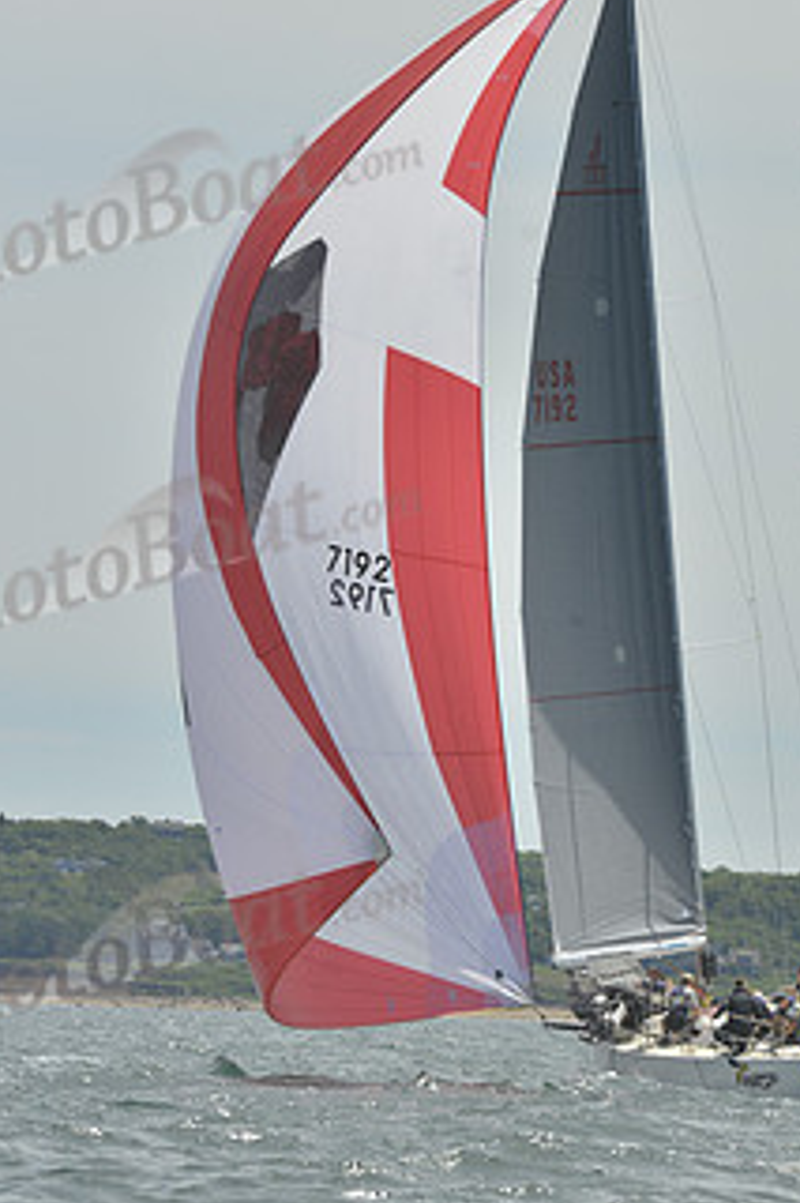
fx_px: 12112
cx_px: 618
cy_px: 699
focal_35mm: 363
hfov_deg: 3.8
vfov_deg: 5.7
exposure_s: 1/800
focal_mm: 200
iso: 280
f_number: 10
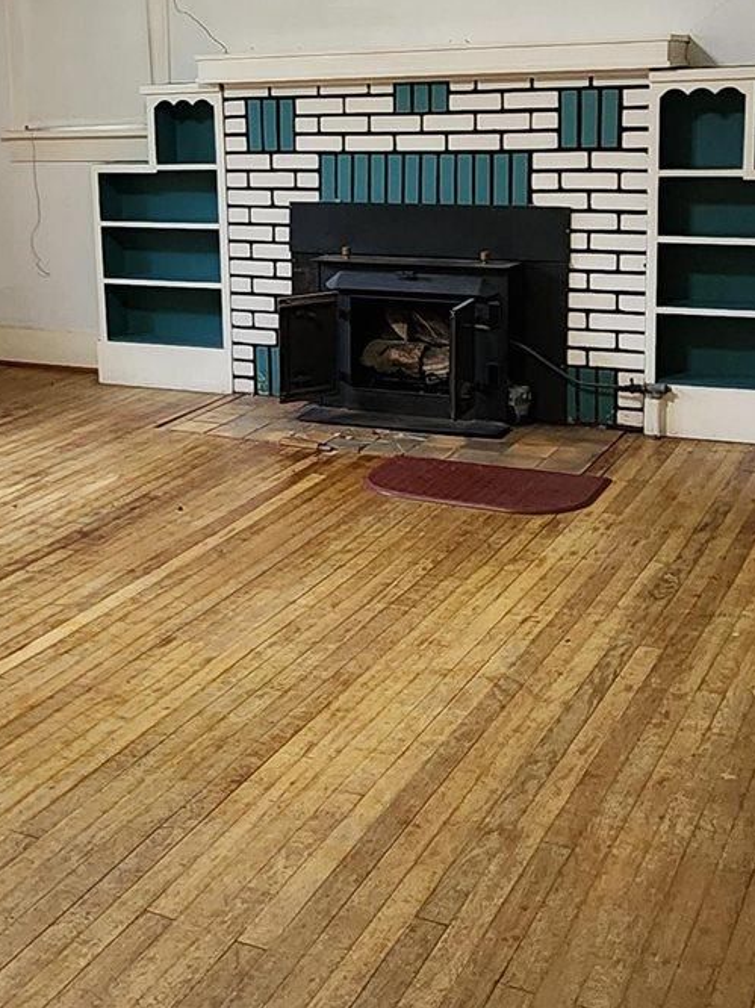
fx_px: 1309
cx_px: 207
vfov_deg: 41.7
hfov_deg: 31.7
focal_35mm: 45
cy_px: 356
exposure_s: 1/60
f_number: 2.2
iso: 320
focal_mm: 2.2
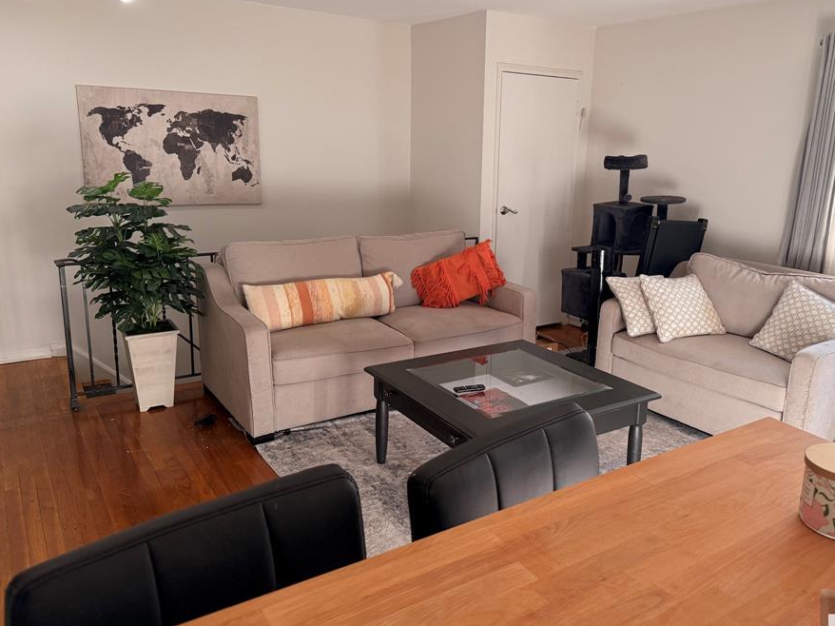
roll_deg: -1.8
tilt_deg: -11.5
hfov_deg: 63.2
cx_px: 476
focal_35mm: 28
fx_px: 675
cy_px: 292
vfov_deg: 49.7
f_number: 1.78
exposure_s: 1/212
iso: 200
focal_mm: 6.76
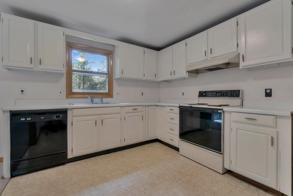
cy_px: 98
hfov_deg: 96.7
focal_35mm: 16
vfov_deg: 73.8
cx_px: 146
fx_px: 130
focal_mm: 16
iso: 800
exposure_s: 1/200
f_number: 8
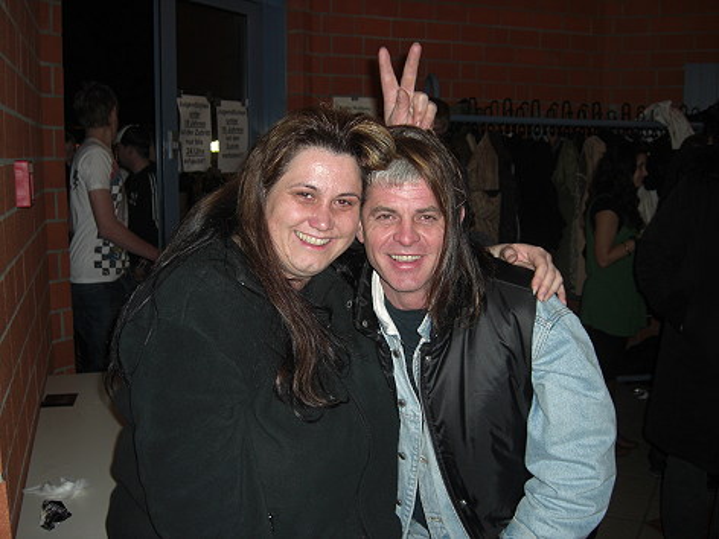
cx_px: 360
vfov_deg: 37.7
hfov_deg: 49.0
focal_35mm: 38
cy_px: 270
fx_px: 789
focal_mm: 7.9
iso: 100
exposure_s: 1/60
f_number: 2.8
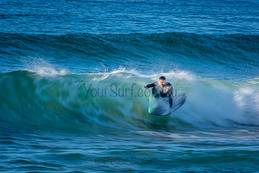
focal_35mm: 750
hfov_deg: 2.7
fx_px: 5397
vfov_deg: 1.8
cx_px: 130
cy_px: 86
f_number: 22
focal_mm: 500
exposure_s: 1/20
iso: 100
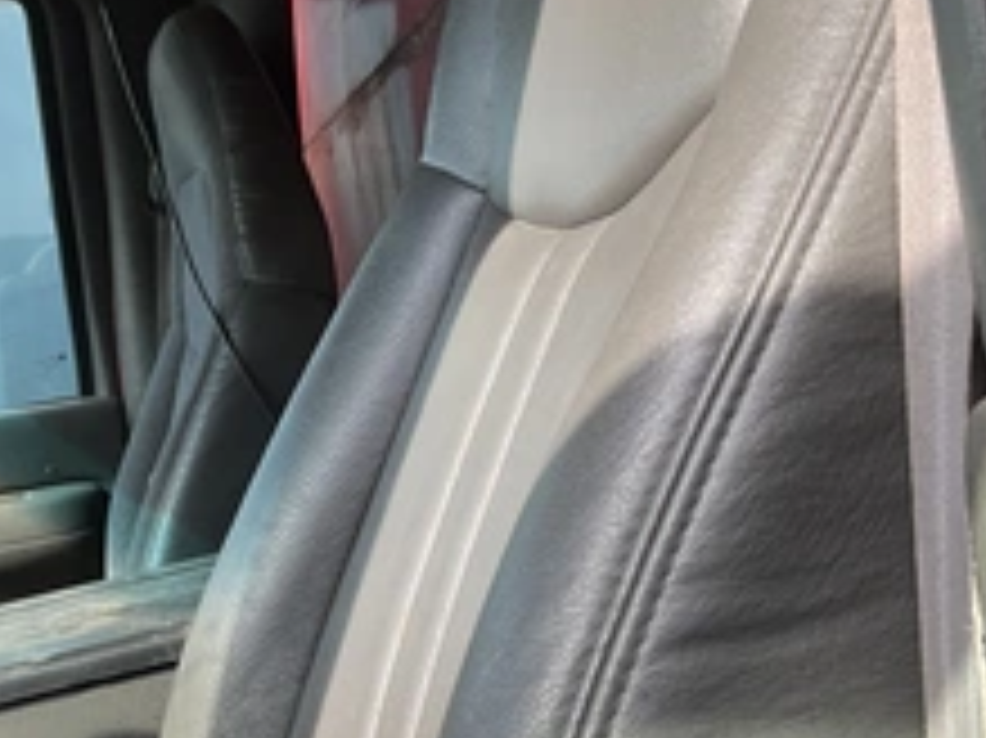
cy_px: 351
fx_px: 1509
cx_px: 315
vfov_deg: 27.5
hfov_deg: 35.8
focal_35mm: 53
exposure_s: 1/190
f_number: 1.8
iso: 20
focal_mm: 3
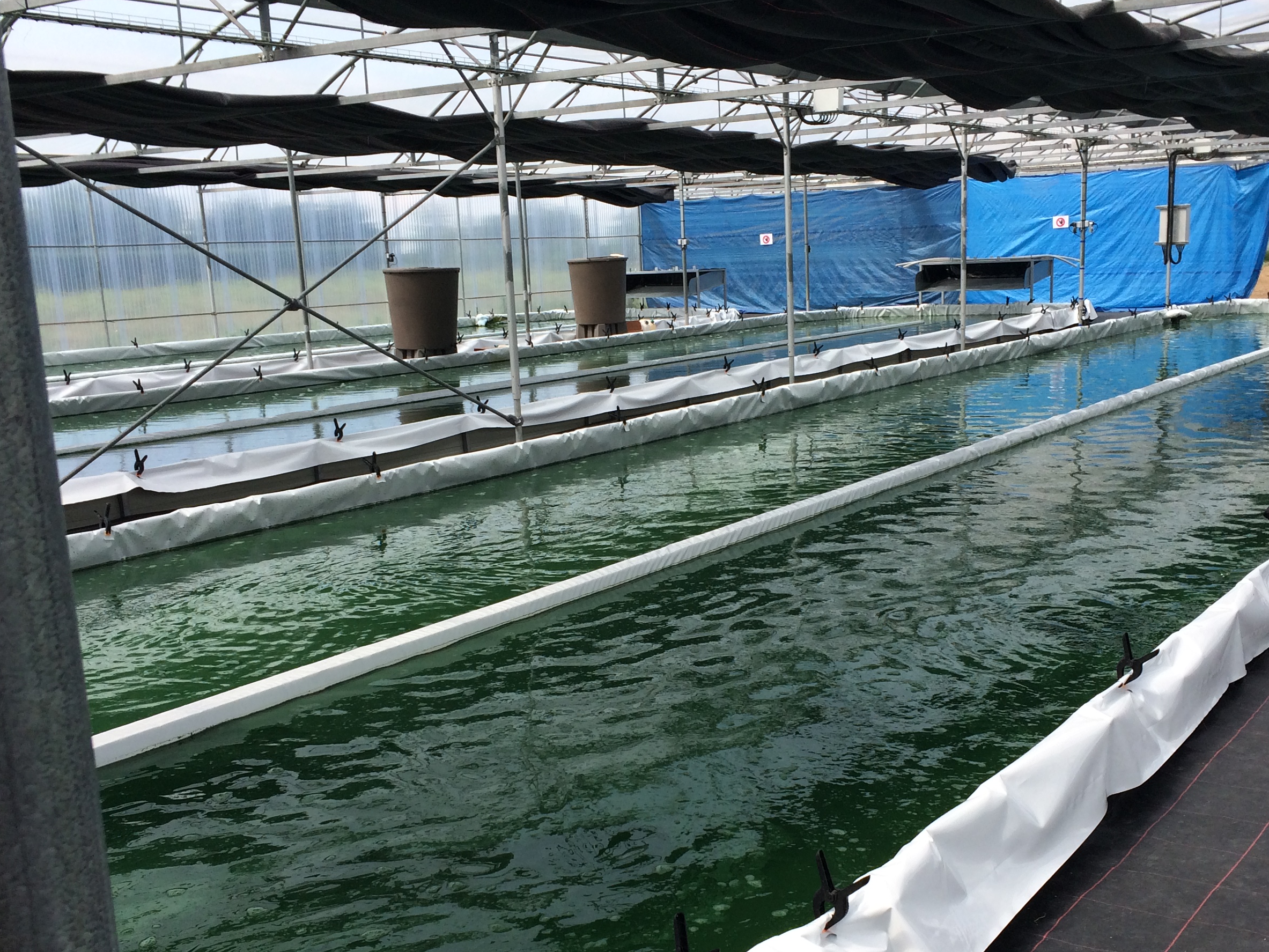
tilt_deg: -15.0
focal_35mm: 40
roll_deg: +4.2
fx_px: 1467
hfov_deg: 46.8
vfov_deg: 35.8
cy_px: 576
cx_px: 680
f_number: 2.2
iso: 32
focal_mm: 4.15
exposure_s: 1/1325
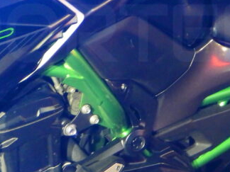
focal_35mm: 1170
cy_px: -25
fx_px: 7774
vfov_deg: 1.3
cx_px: -46
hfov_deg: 1.7
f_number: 5
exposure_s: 1/3.33
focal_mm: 66.5
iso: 800
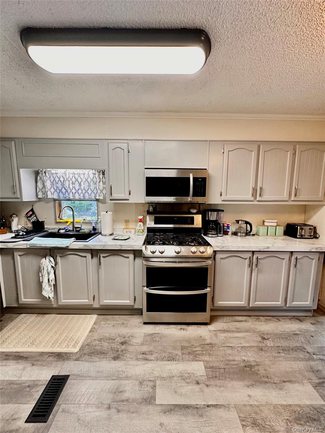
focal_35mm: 14
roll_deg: -1.4
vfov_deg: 102.1
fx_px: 175
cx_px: 162
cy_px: 216
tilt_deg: -7.7
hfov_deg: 85.7
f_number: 2.2
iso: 320
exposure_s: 1/120
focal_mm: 2.22
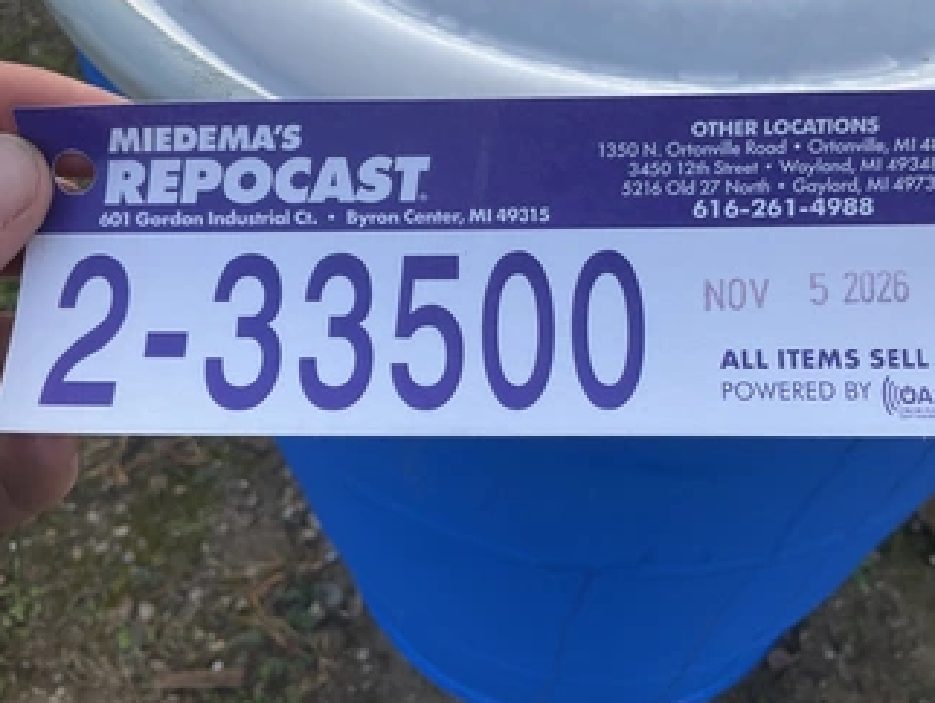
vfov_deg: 39.6
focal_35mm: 36
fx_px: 973
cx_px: 543
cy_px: 308
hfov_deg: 51.1
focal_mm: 3
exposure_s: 1/146
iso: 20
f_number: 1.8
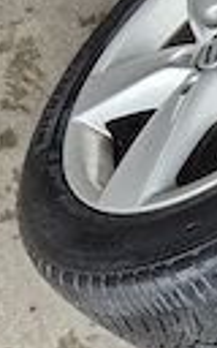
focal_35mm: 76
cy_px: 264
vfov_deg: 26.8
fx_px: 719
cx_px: 301
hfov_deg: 16.0
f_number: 1.8
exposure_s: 1/182
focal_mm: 5.4
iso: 64
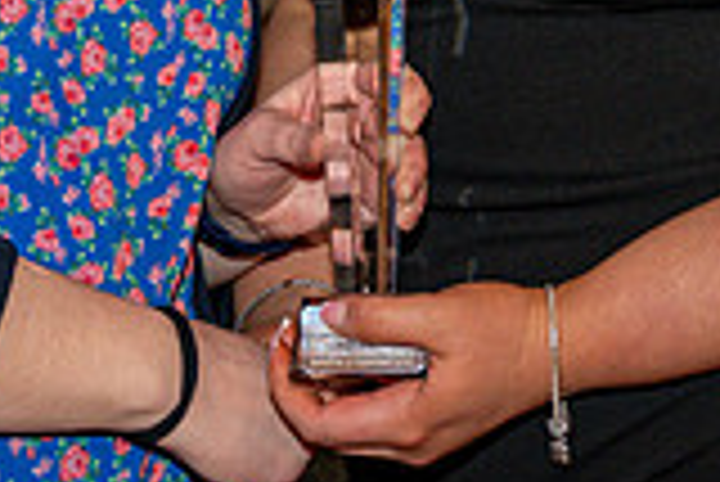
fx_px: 4104
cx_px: 442
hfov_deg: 10.0
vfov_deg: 6.6
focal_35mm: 205
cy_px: -395
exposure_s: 1/125
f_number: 4
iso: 500
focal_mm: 44
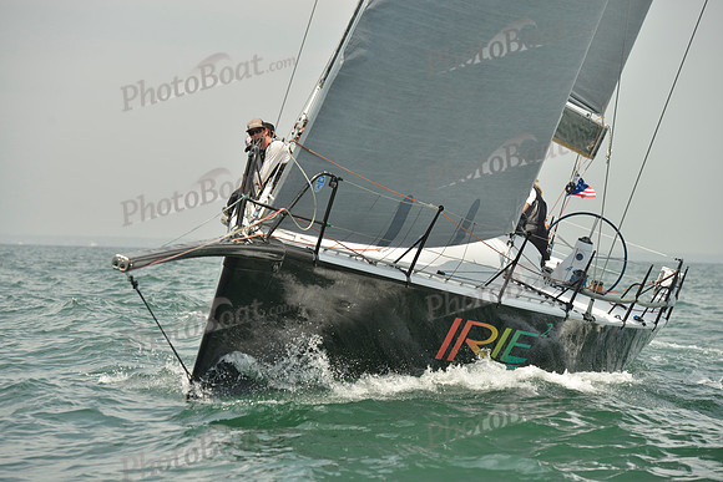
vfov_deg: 8.6
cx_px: 362
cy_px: 241
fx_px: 3214
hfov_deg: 12.8
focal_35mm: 160
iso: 280
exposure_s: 1/1250
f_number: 7.1
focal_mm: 160
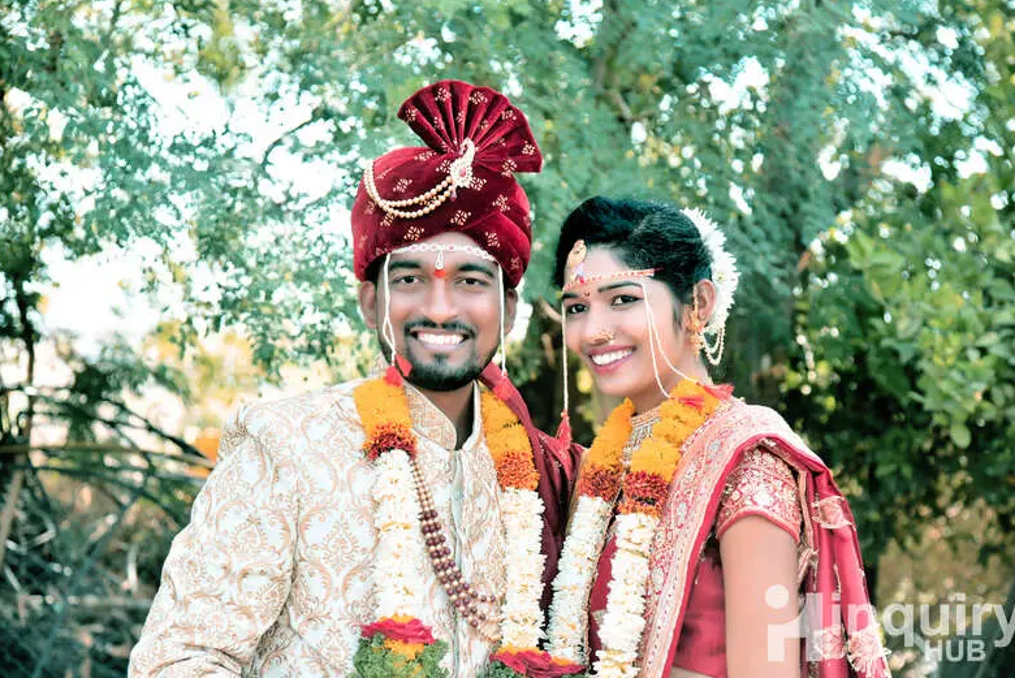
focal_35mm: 80
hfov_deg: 25.3
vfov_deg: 17.1
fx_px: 2257
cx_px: 518
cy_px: 338
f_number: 4.5
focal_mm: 78
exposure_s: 1/160
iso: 160
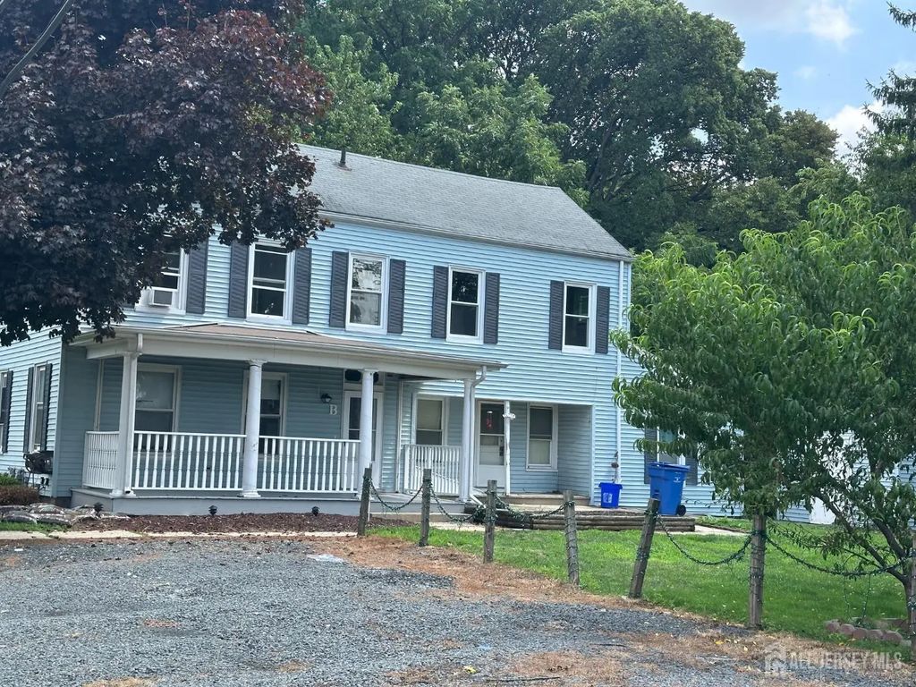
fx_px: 1270
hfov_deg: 39.7
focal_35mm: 48
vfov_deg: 30.3
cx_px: 458
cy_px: 344
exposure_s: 1/1062
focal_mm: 6.86
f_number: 1.78
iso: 64
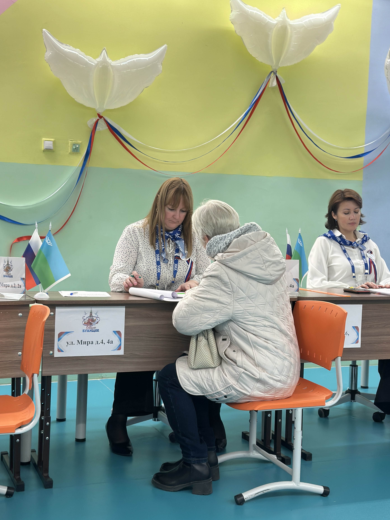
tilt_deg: -3.6
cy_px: 261
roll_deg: -1.5
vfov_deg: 36.8
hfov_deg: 28.0
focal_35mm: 52
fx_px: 781
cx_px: 201
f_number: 1.78
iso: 64
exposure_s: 1/100
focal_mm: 6.86
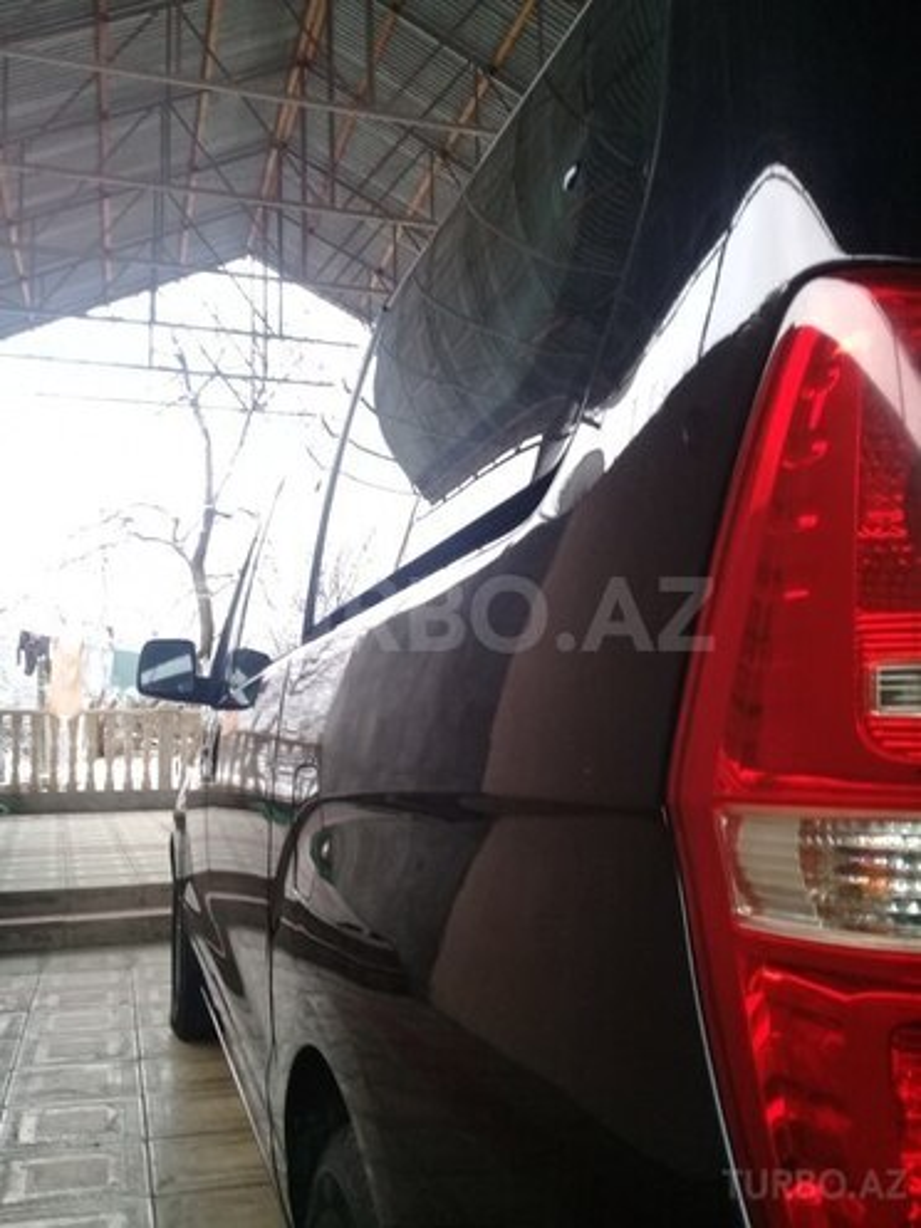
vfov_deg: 58.4
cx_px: 460
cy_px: 614
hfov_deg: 45.4
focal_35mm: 31
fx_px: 1100
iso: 64
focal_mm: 3.3
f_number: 2.2
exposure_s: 1/50
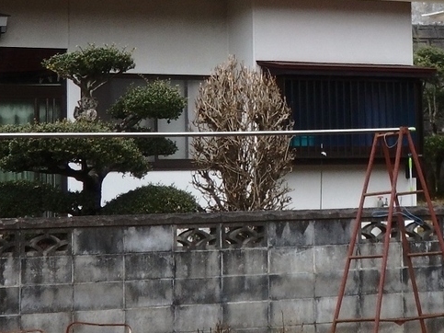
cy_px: -22
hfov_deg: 11.8
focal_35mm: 164
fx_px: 2103
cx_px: 527
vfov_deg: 9.0
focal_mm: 11.9
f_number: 4.4
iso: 250
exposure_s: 1/60
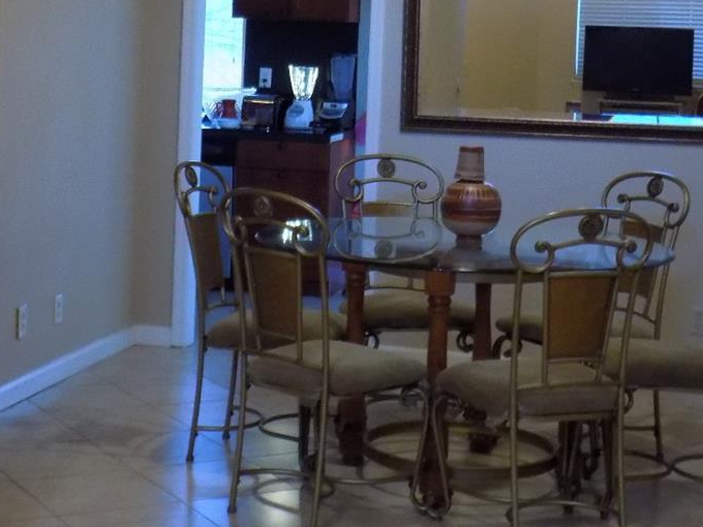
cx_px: 269
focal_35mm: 75
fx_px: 1523
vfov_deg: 19.4
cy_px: 79
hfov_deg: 25.9
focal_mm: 6.1
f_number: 3.4
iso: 400
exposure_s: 1/10
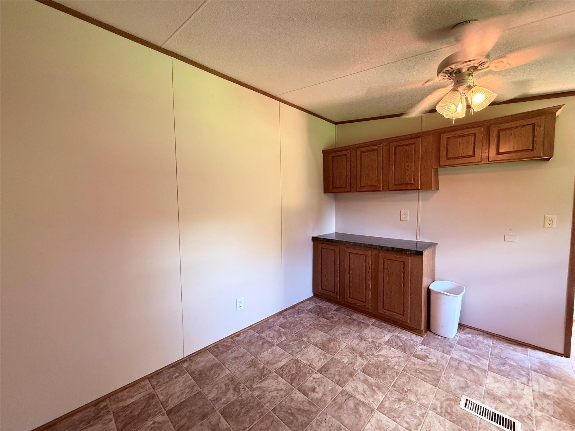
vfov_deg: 85.7
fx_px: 233
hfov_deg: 102.1
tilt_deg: -2.4
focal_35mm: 14
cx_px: 288
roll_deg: +0.9
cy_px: 216
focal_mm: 2.22
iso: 320
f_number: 2.2
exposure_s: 1/60
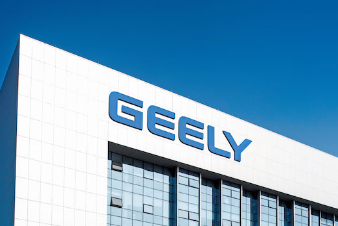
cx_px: 210
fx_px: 432
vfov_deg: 28.0
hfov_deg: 42.4
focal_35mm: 46
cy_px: 211
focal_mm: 24
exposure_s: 1/40
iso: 50
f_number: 11
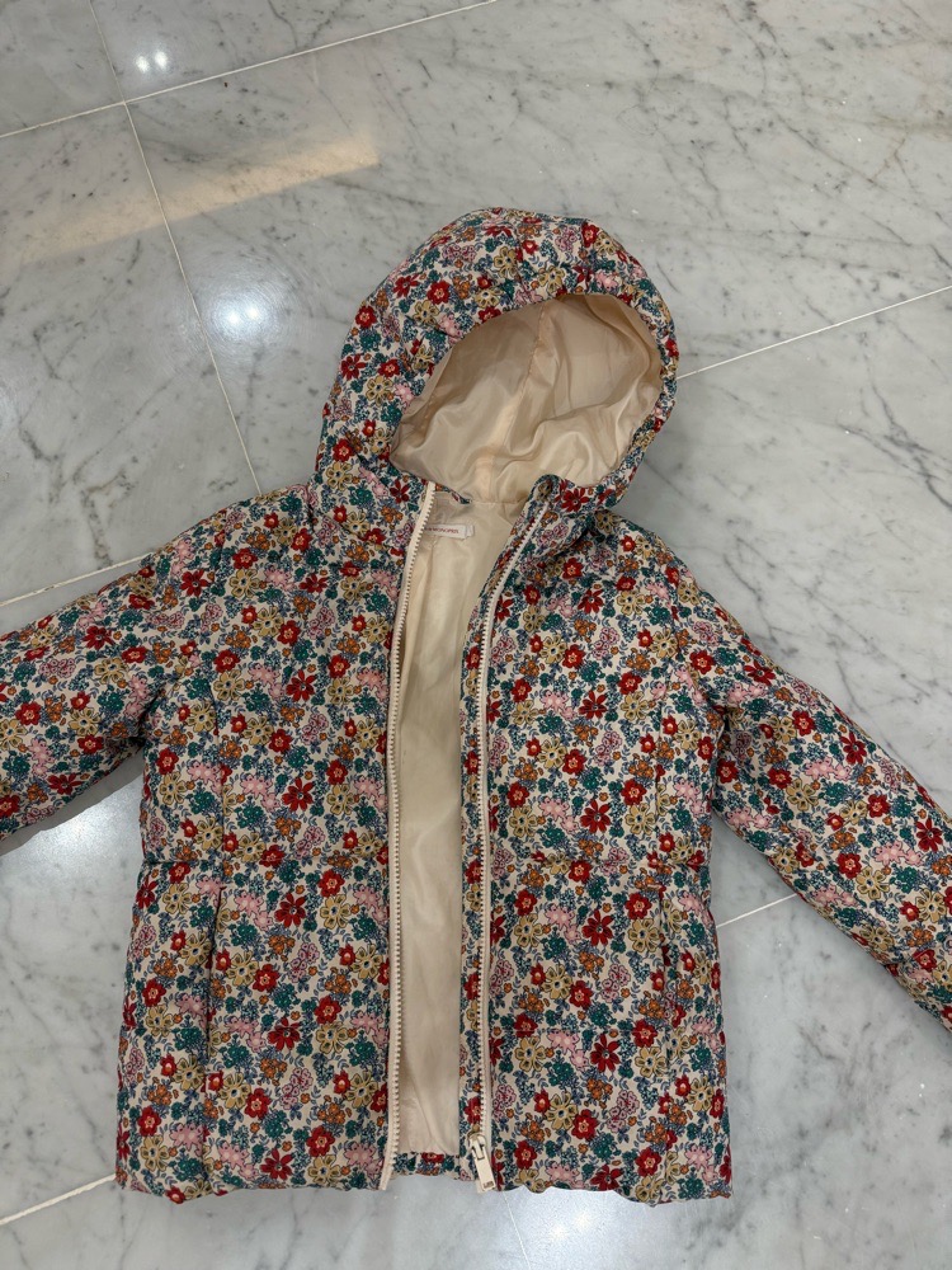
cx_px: 476
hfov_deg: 56.8
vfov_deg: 71.6
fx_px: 880
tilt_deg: -76.9
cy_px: 635
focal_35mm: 24
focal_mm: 6.76
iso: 200
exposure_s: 1/100
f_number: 1.78
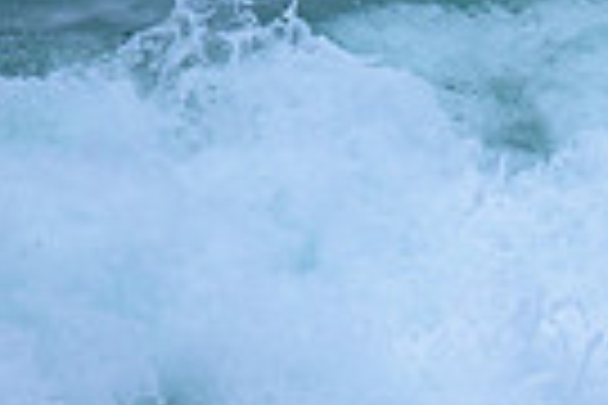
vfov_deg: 0.3
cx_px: 1632
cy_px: 145
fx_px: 79912
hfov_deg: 0.4
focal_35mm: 4732
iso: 320
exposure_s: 1/2000
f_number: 6.3
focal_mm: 800
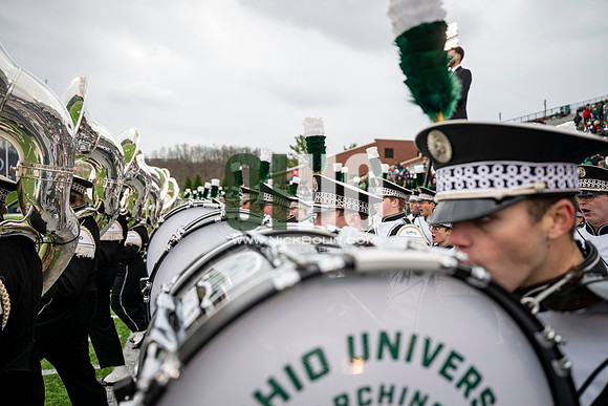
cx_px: 304
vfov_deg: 53.2
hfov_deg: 73.7
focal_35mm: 24
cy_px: 203
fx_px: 405
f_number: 2.8
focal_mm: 24
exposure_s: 1/500
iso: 160
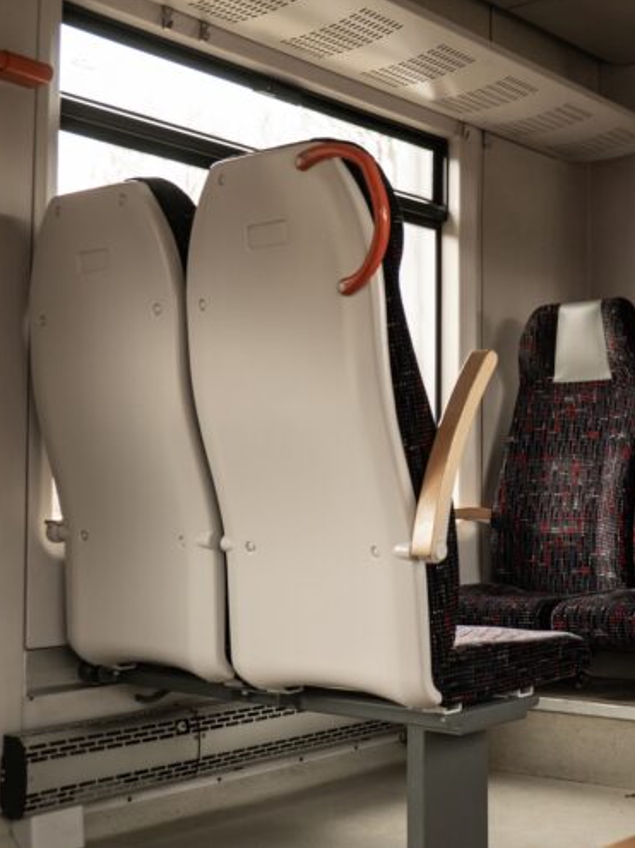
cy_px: 421
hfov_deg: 27.8
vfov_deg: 37.5
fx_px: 1248
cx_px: 539
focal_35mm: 51
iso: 800
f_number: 3.2
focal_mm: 23.3
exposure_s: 1/160
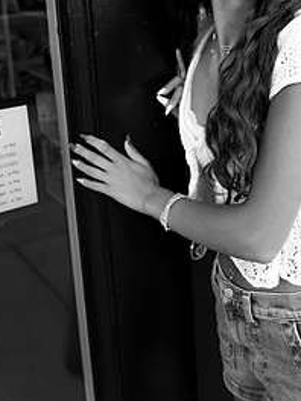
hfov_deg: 26.8
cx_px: 217
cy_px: 96
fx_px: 626
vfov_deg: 34.7
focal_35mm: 54
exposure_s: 1/1250
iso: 1600
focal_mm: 33
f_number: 4
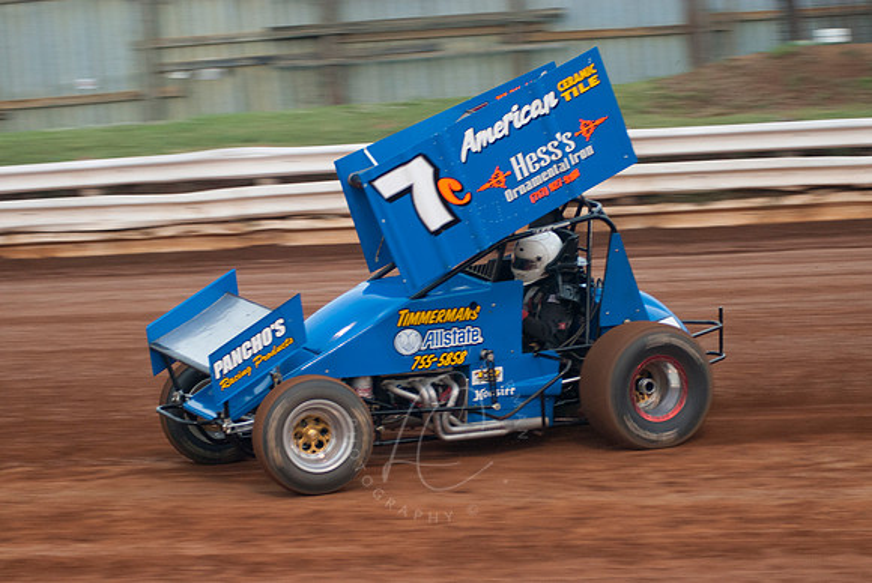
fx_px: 2910
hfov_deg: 17.0
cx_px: 436
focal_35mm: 120
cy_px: 292
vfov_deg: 11.4
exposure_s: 1/320
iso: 400
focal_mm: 80
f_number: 3.2
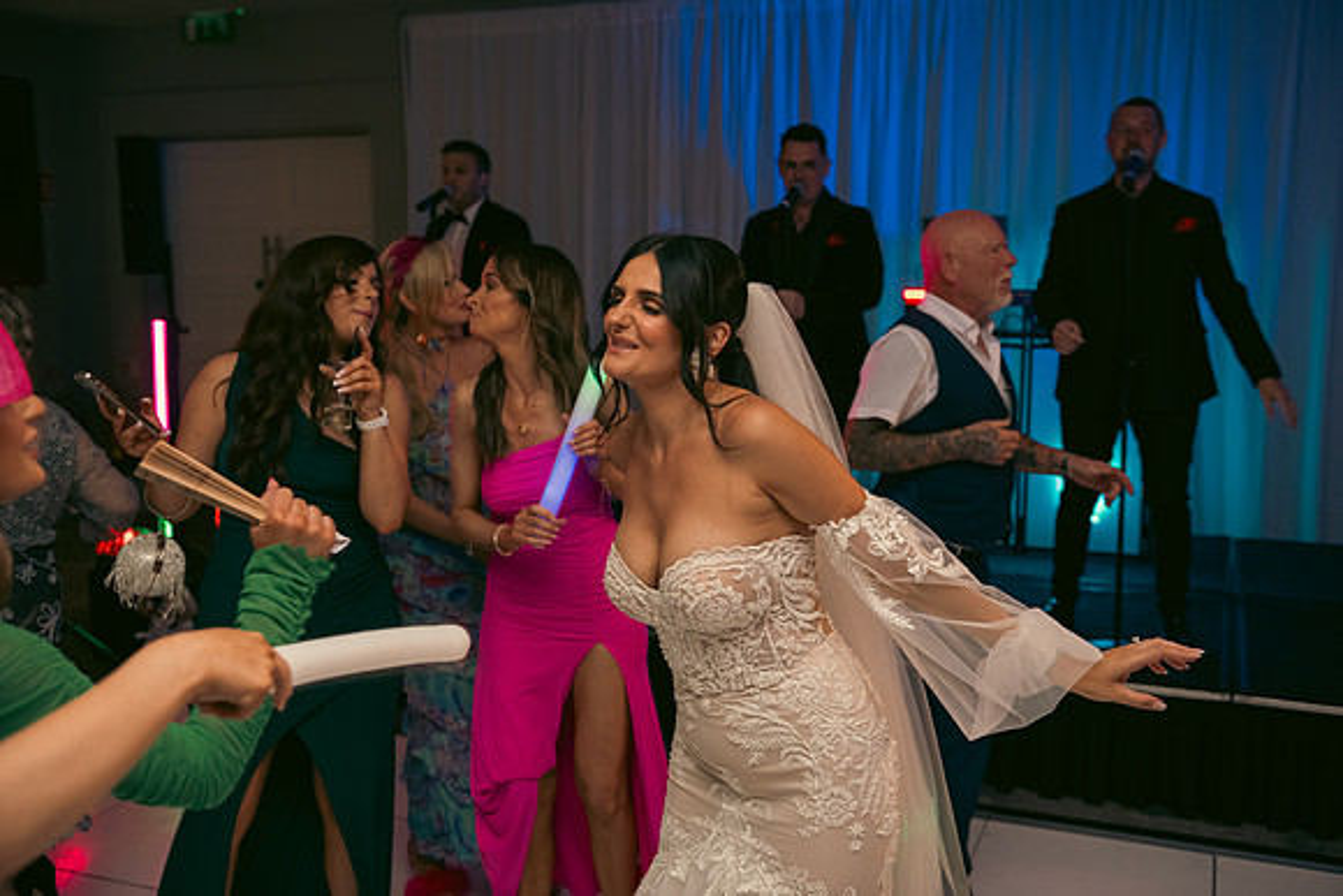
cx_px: 672
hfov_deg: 53.1
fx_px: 1343
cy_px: 448
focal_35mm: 36
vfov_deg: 36.9
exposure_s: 1/160
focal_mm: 36
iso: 800
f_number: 3.5
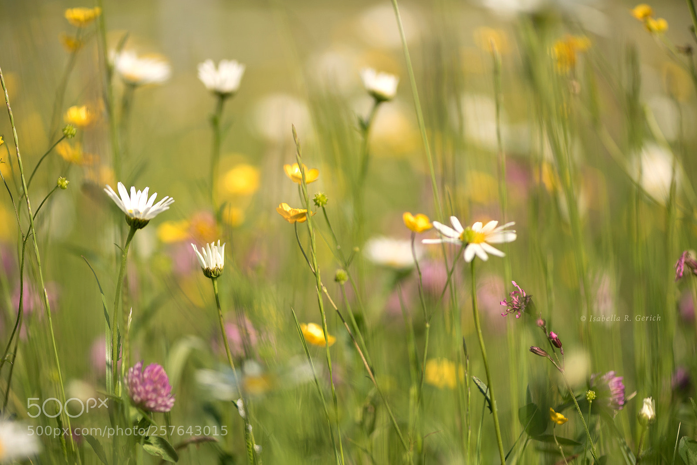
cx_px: 348
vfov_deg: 13.1
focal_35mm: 105
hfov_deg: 19.4
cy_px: 232
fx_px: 2034
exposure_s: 1/1600
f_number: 3.2
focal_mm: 105
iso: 100
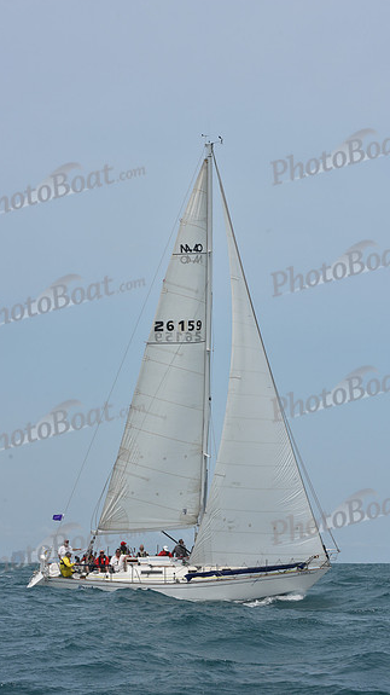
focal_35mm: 74
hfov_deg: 16.3
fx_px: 1362
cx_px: 208
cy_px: 346
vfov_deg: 28.6
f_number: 11
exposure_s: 1/800
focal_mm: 70
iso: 250
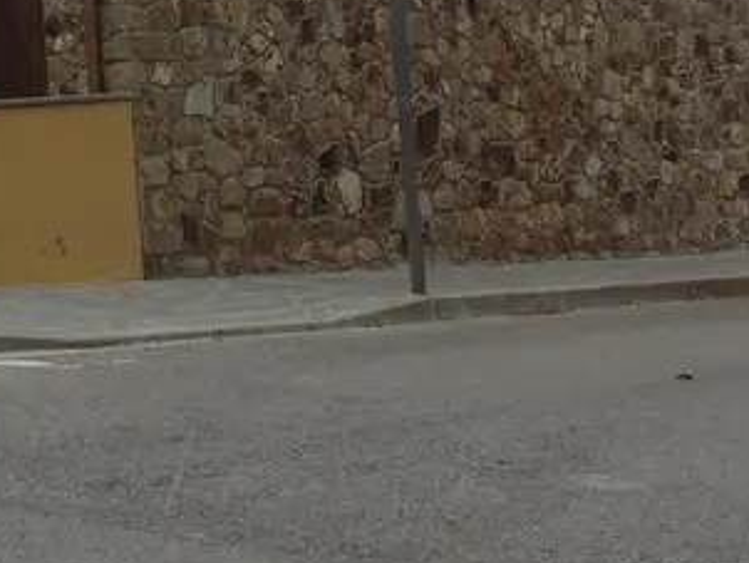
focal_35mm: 99
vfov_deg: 14.1
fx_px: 2144
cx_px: -265
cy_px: -260
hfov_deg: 18.3
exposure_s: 1/400
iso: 80
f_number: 3.1
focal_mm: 5.3
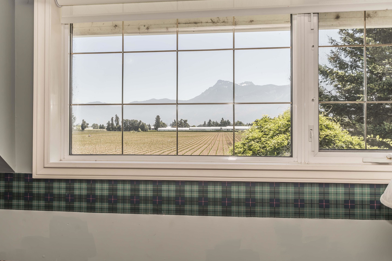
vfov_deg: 41.1
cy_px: 125
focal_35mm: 32
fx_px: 348
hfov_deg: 58.7
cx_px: 187
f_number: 9
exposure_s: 1/60
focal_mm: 20
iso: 100
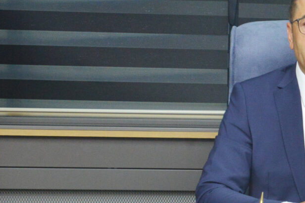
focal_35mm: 158
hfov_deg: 12.8
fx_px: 1339
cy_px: 79
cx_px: 297
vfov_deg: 8.7
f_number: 10
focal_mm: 38
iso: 2200
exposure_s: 1/60
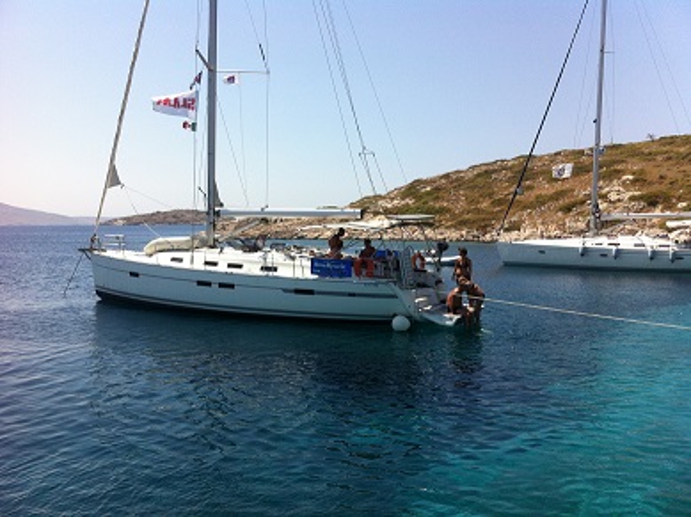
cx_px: 346
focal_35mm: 35
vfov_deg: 40.6
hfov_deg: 52.7
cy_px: 258
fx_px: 698
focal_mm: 3.85
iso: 80
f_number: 2.8
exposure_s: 1/1774
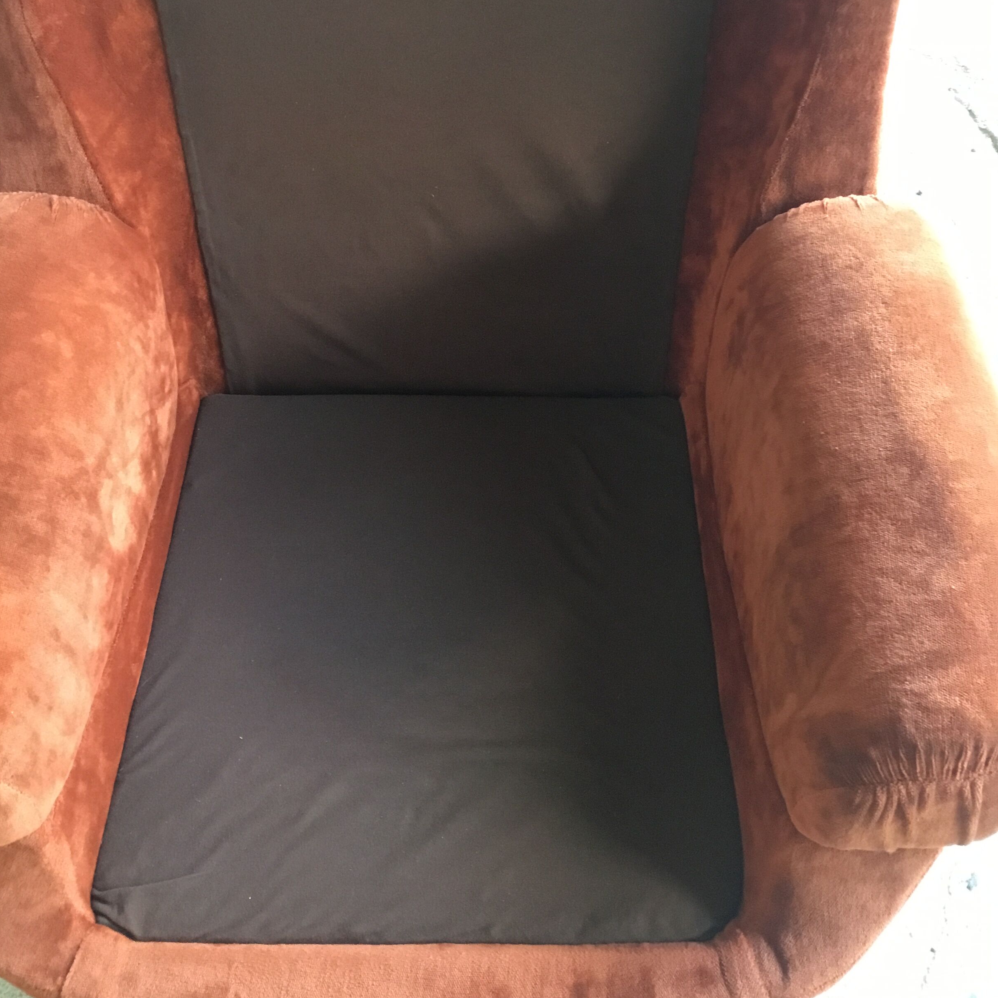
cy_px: 355
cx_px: 495
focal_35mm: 37
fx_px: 1207
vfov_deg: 44.4
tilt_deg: -54.8
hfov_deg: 44.9
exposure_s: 1/33
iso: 200
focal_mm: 3.3
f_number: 2.4
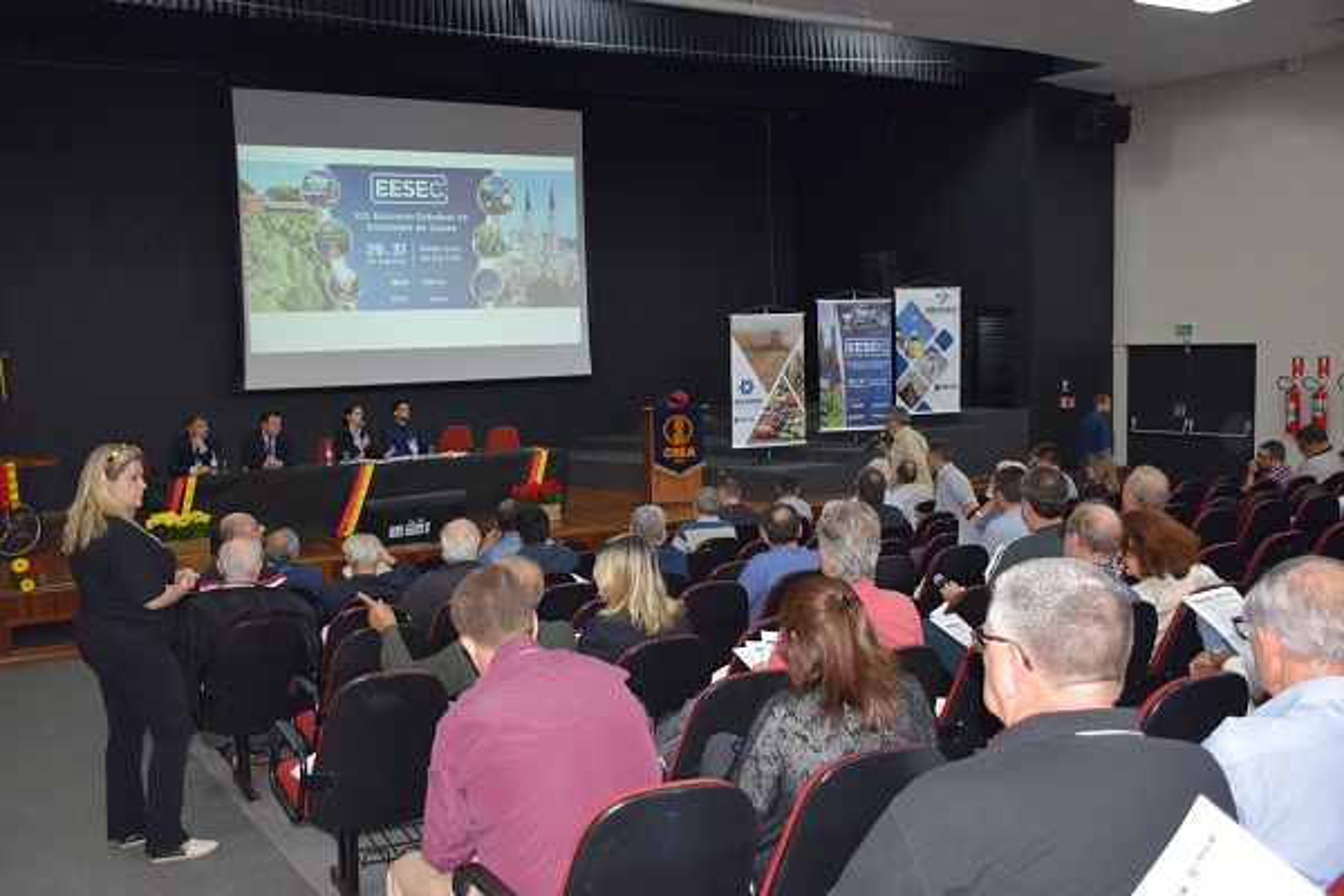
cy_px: 448
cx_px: 672
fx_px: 1232
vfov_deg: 40.0
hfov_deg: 57.2
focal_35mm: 33
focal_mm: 22
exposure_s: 1/60
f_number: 4
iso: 800
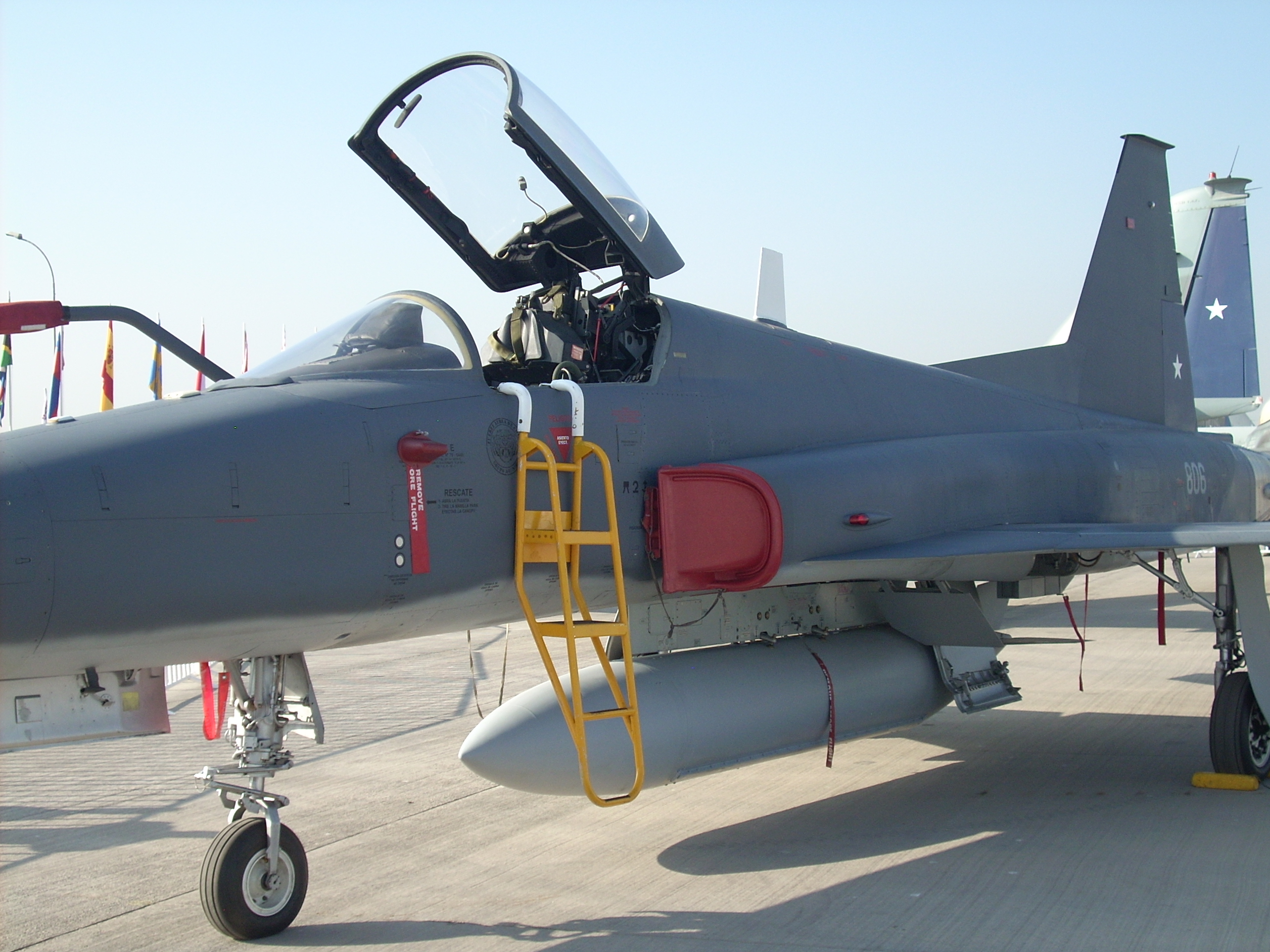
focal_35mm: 55
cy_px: 479
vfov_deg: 26.6
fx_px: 2018
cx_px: 643
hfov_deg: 34.9
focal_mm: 9
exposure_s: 1/125
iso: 64
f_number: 6.9
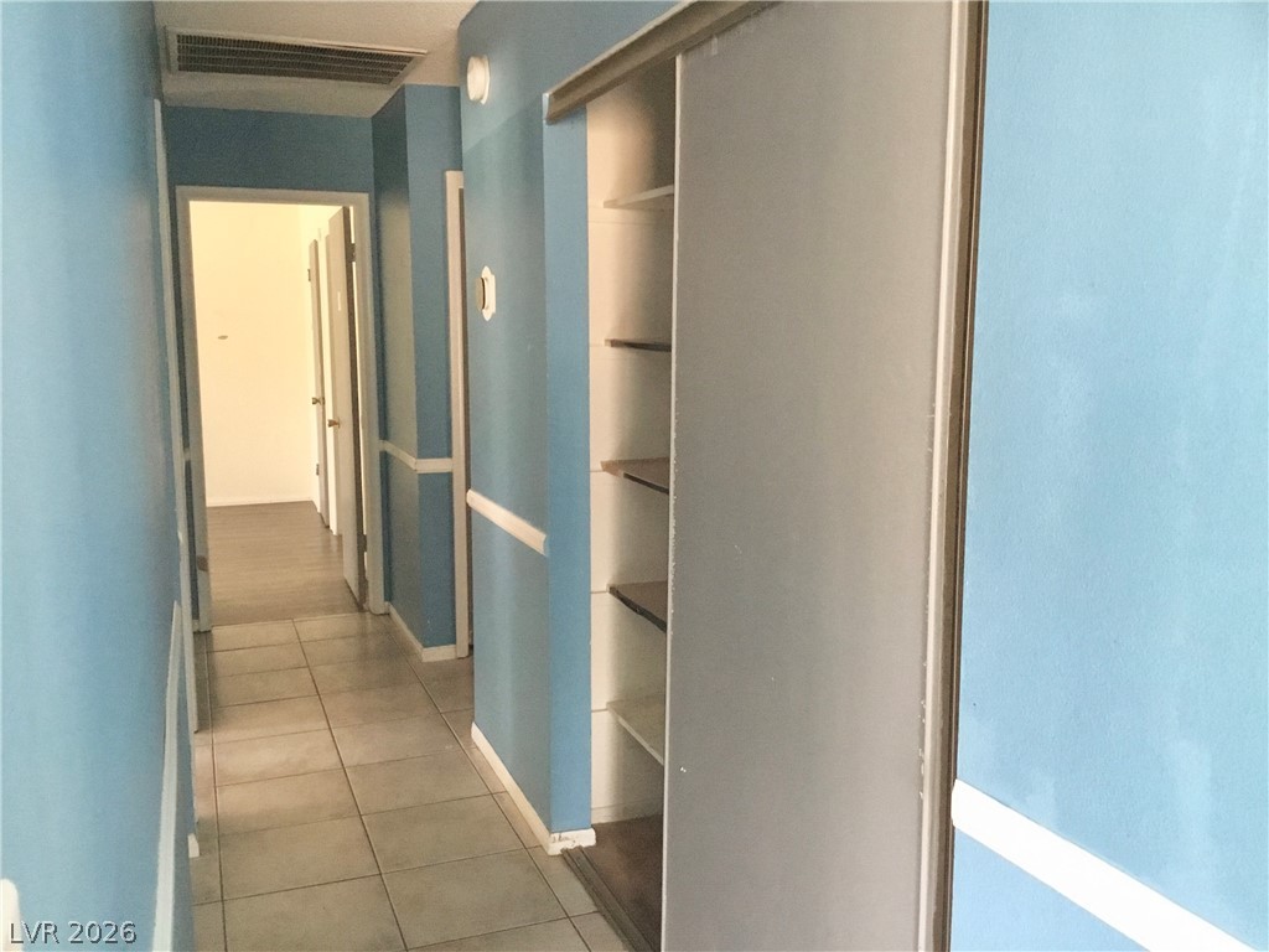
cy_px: 476
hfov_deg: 58.4
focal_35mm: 31
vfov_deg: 45.4
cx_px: 634
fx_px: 1136
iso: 320
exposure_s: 1/15
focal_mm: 3.3
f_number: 2.4
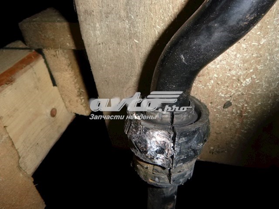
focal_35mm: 25
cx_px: 140
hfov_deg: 69.4
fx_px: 201
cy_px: 104
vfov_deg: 54.9
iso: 100
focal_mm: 4.5
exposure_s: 1/60
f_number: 3.9
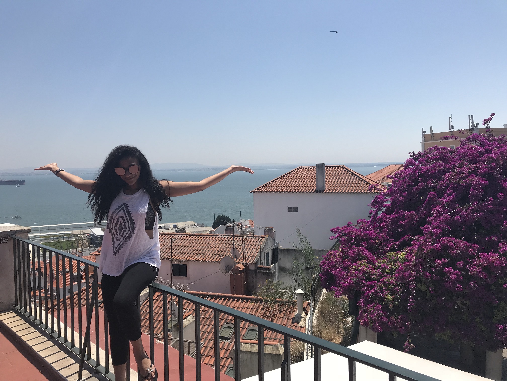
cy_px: 190
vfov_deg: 49.7
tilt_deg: -2.4
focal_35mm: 28
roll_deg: +0.9
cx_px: 254
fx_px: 410
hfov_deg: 63.4
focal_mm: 3.99
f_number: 1.8
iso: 20
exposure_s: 1/3546
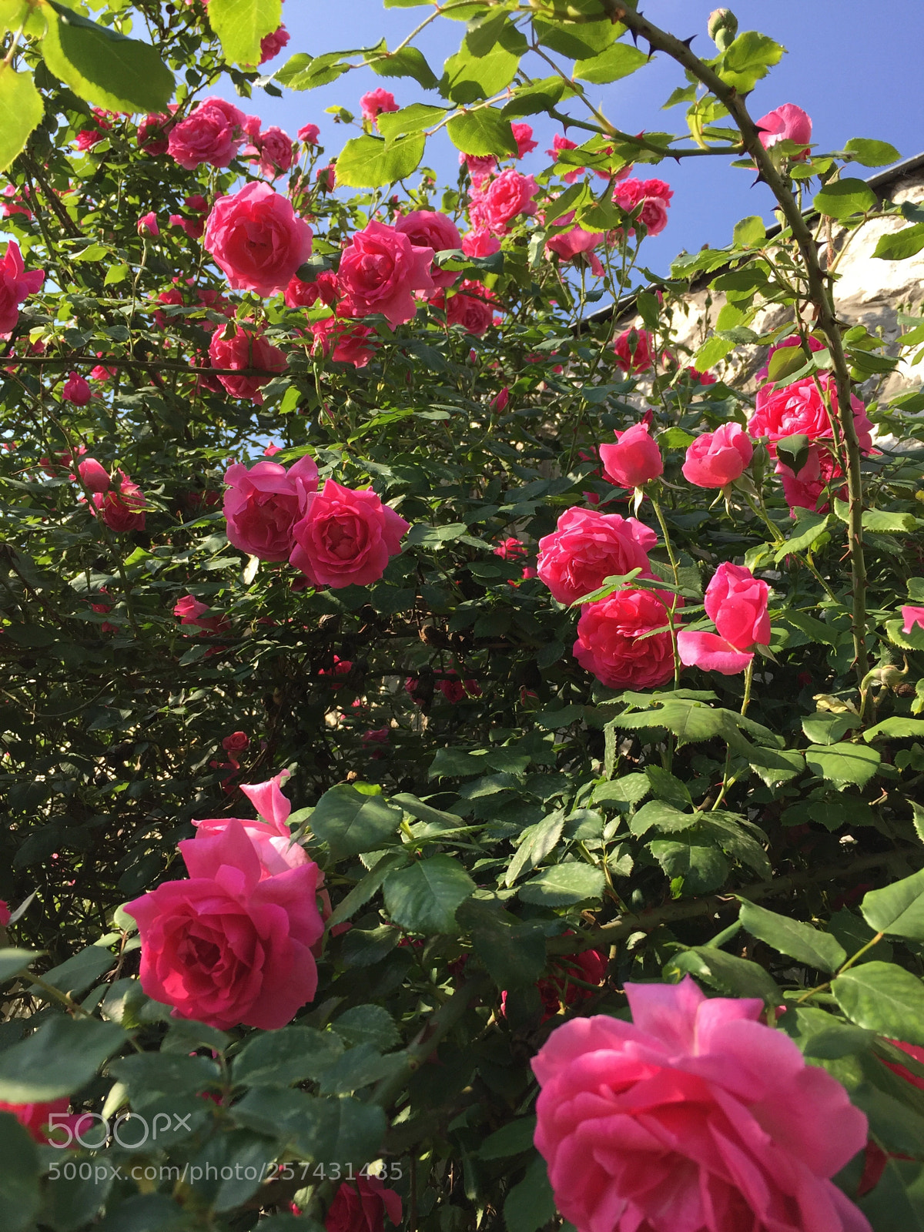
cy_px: 616
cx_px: 462
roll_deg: -11.0
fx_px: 1032
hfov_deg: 48.2
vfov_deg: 61.7
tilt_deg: +23.3
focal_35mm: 29
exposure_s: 1/760
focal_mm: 4.15
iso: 32
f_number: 2.2
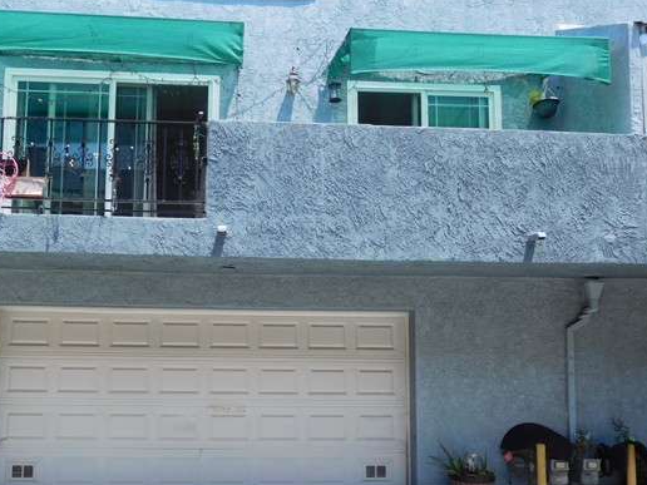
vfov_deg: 45.1
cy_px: 297
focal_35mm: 31
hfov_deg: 58.0
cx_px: 263
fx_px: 579
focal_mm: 4.5
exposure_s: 1/800
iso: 125
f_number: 3.4
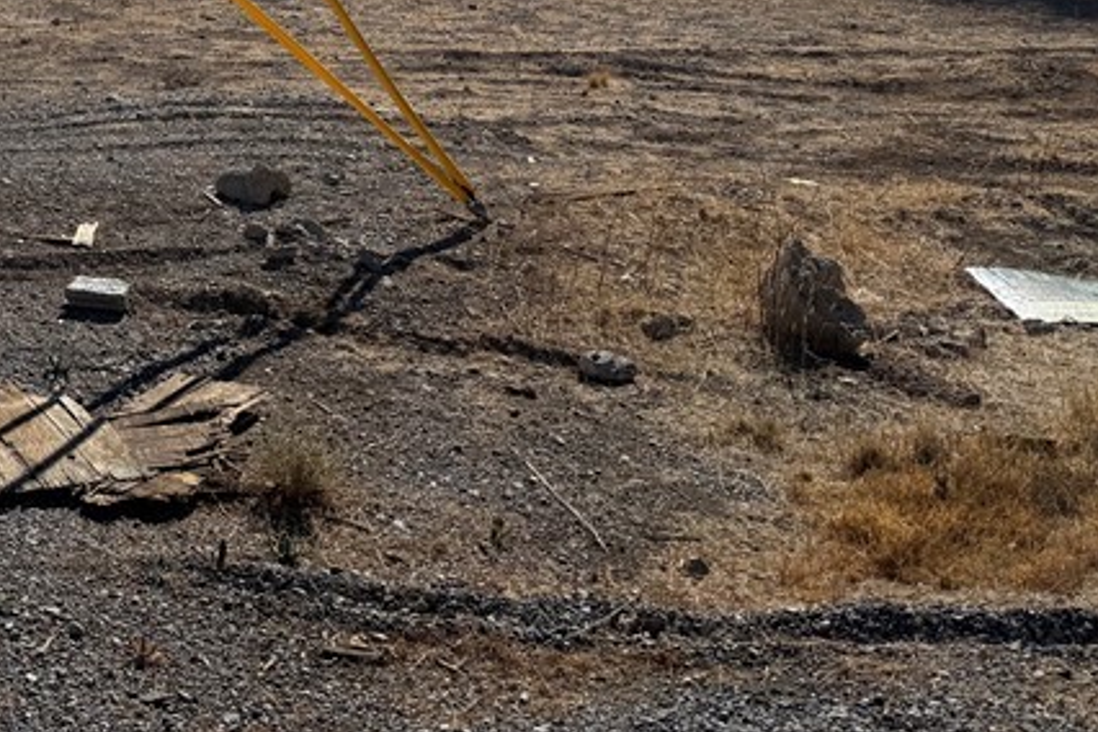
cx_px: -173
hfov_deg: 29.4
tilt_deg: -0.4
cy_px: -204
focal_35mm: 60
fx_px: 1830
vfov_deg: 20.7
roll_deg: +0.2
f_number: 1.78
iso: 80
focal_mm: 6.76
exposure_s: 1/10309
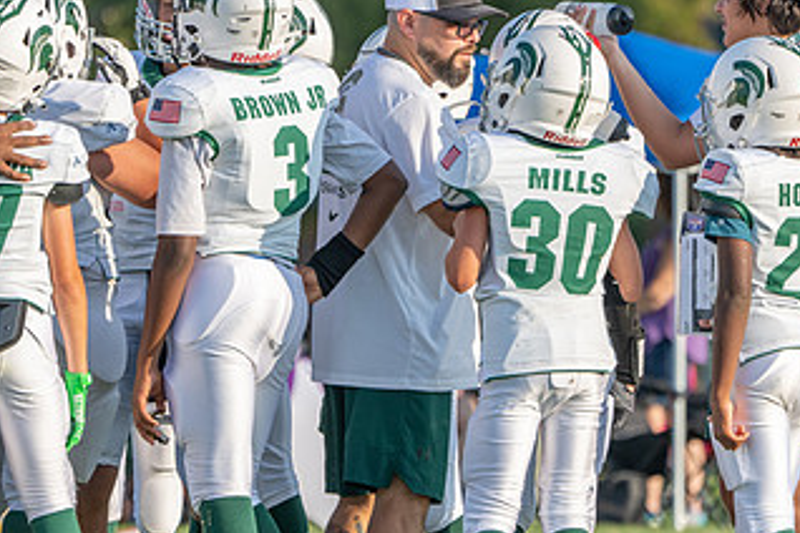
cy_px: 303
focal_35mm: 537
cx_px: 460
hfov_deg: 3.8
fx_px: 11932
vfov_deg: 2.6
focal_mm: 294
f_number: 5.6
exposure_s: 1/800
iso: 250
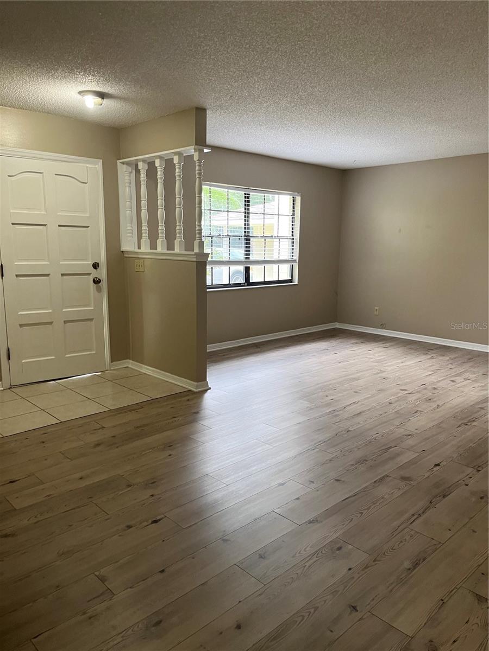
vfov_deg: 67.3
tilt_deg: -9.7
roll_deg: -1.5
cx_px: 244
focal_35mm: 26
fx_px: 490
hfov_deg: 53.1
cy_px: 326
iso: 100
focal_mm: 5.1
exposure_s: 1/60
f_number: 1.6
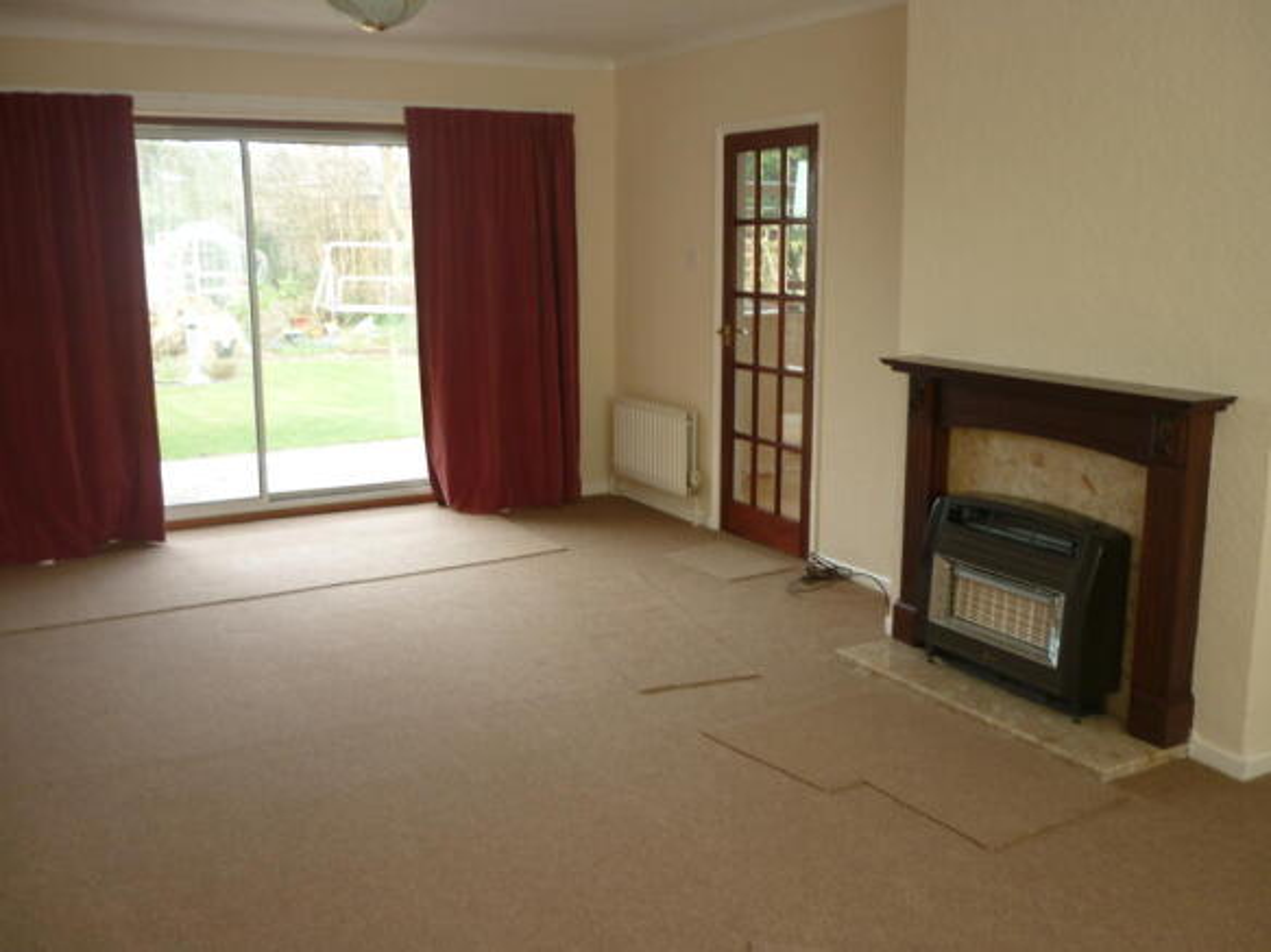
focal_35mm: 33
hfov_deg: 55.4
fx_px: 1211
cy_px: 476
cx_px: 636
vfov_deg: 42.9
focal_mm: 5.5
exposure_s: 1/30
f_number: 2.8
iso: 80
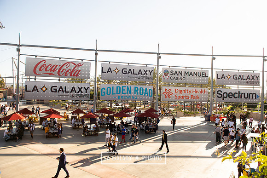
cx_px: 134
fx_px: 178
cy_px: 89
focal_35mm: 24
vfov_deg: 53.2
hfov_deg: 73.7
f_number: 5.6
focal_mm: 24
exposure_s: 1/800
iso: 200
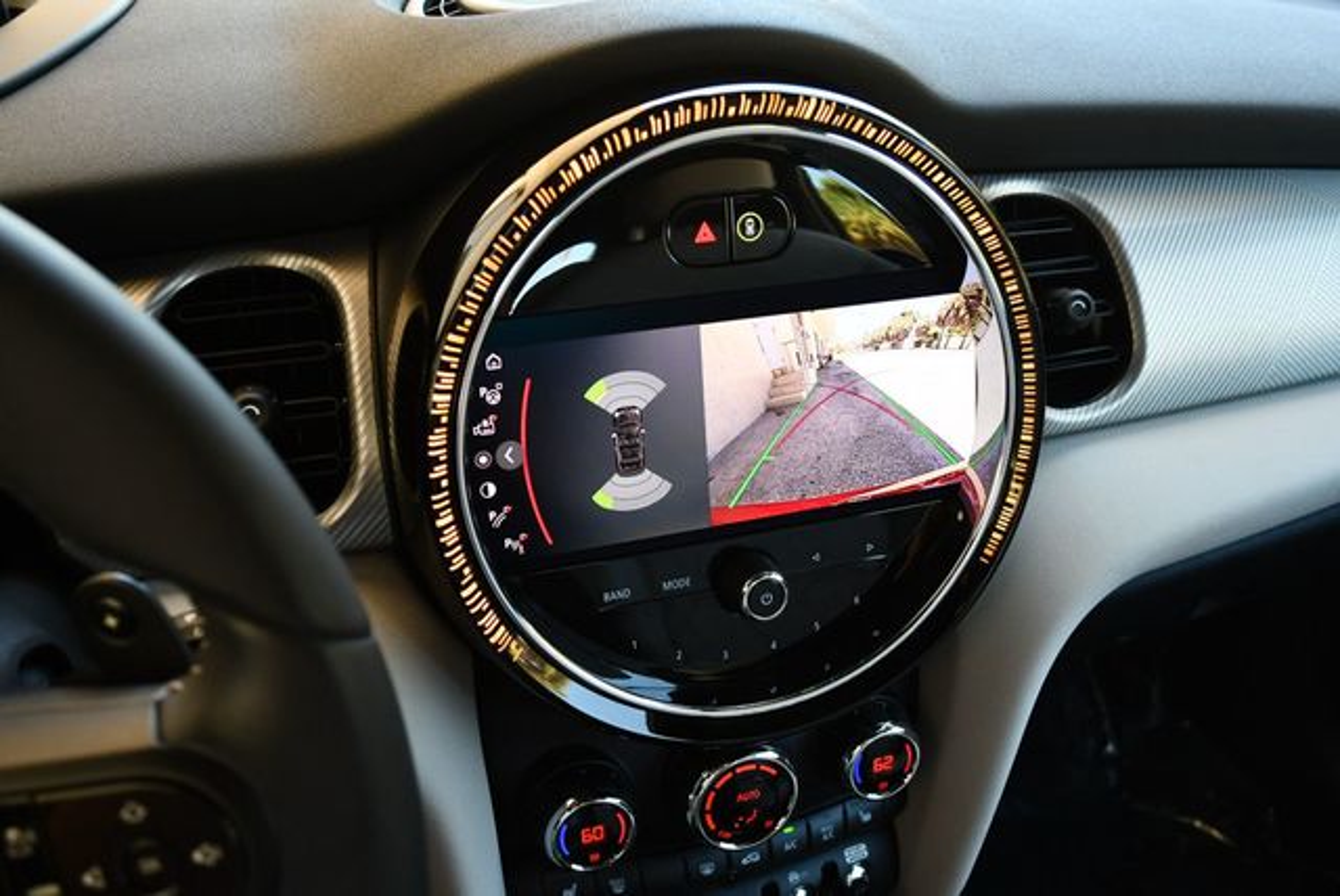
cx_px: 670
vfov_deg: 36.9
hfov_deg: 53.1
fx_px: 1341
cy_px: 448
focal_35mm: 36
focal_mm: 18
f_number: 3.5
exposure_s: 1/250
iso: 640
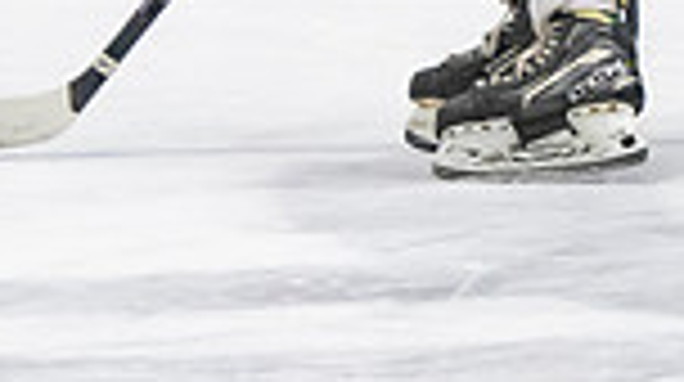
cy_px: -419
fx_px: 15739
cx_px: 532
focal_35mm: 869
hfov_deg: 2.5
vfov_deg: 1.4
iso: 2000
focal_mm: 125
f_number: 3.2
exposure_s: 1/640
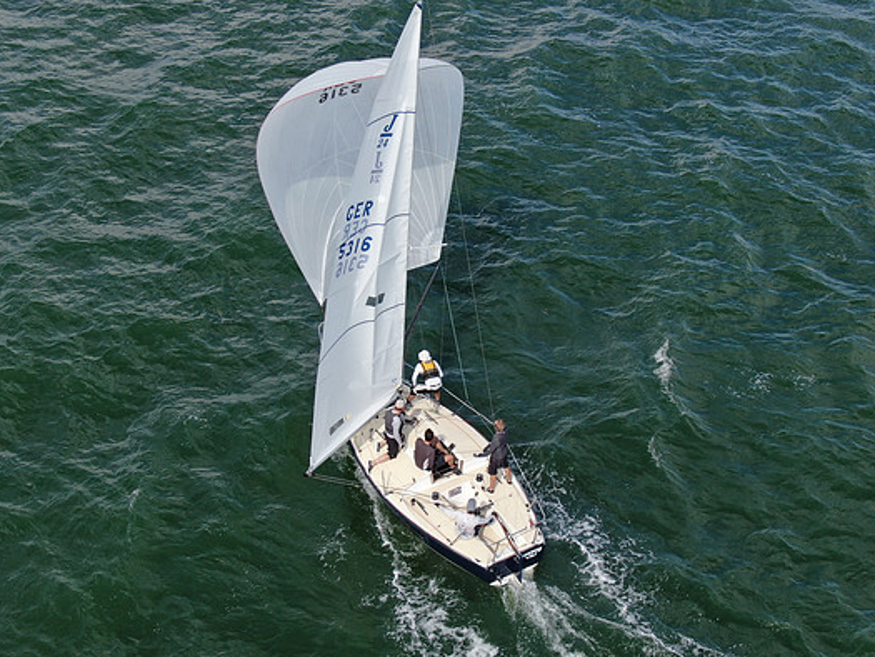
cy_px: 348
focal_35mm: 53
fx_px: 1340
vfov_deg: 27.5
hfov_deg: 36.2
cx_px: 435
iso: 100
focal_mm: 8.6
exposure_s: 1/500
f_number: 3.8
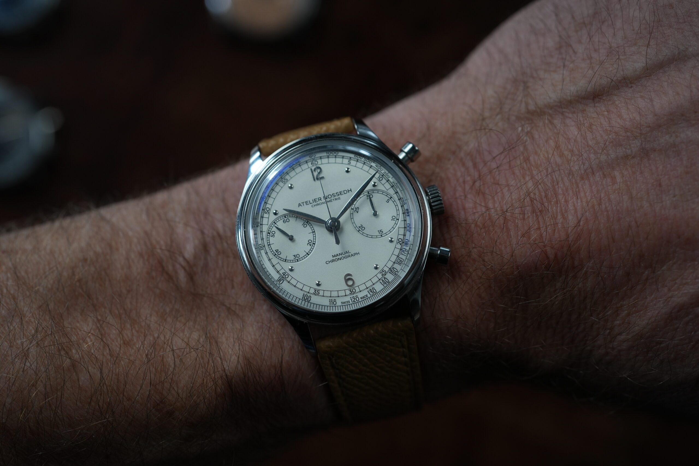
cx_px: 350
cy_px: 233
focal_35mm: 50
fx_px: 971
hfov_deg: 39.6
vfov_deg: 27.0
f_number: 4.5
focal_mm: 50
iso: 640
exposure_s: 1/100
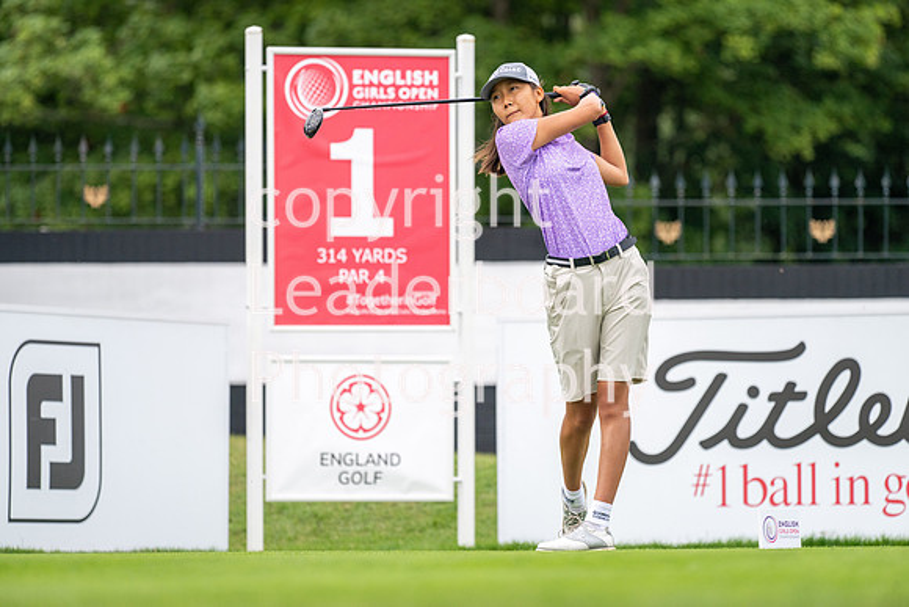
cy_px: 304
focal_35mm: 300
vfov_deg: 4.6
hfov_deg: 6.9
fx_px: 7576
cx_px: 454
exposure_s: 1/2000
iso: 400
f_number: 5
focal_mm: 300
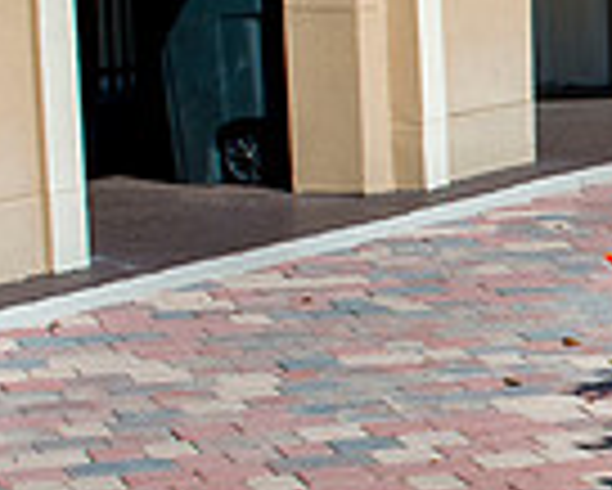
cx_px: 1135
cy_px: 305
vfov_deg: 9.6
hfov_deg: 11.1
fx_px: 2918
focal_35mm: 161
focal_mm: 29
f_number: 10
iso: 160
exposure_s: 1/400
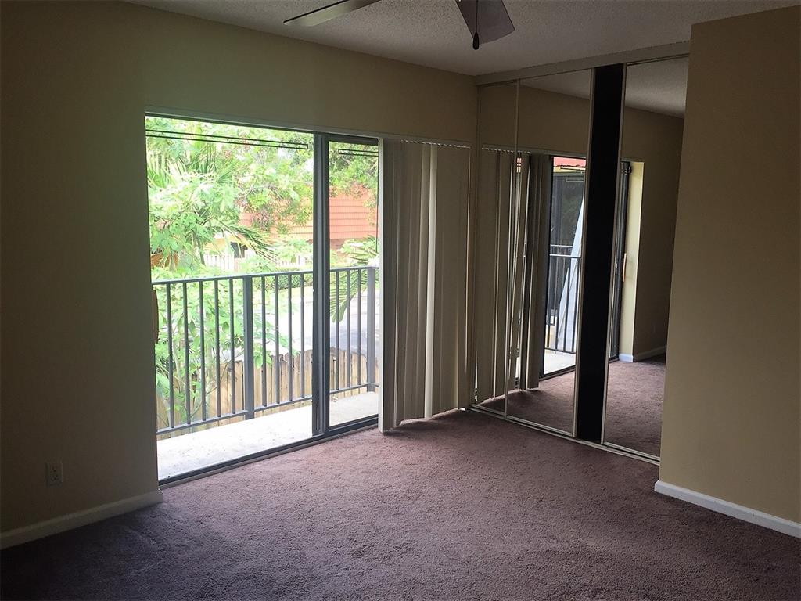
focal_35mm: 29
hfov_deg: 61.7
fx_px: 671
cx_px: 400
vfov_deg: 48.2
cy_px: 300
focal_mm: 4.15
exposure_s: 1/60
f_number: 2.2
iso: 32
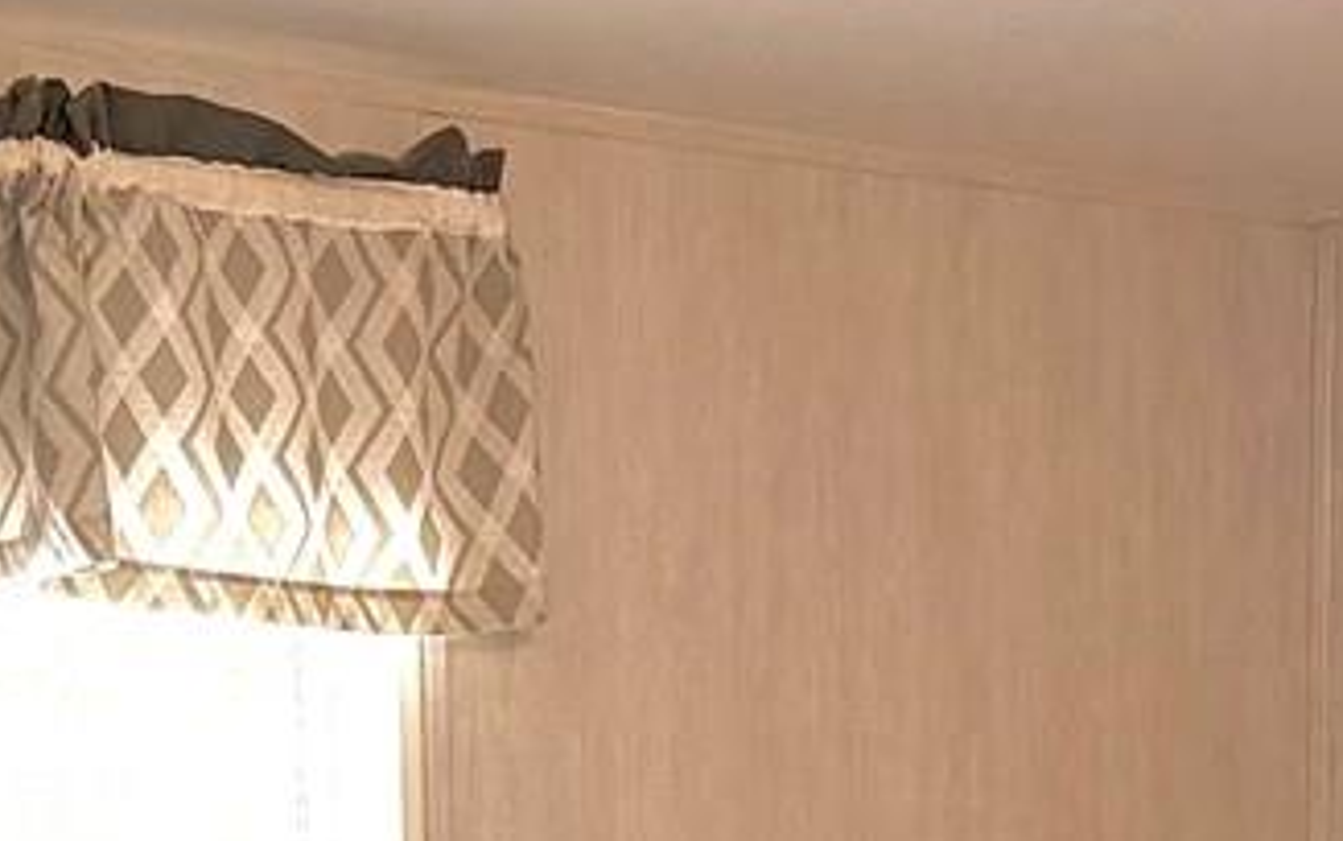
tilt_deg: -6.5
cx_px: 779
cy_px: 1426
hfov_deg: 16.7
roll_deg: +0.5
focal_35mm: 125
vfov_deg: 10.0
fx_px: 4577
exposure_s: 1/120
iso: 320
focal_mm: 6.76
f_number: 1.78
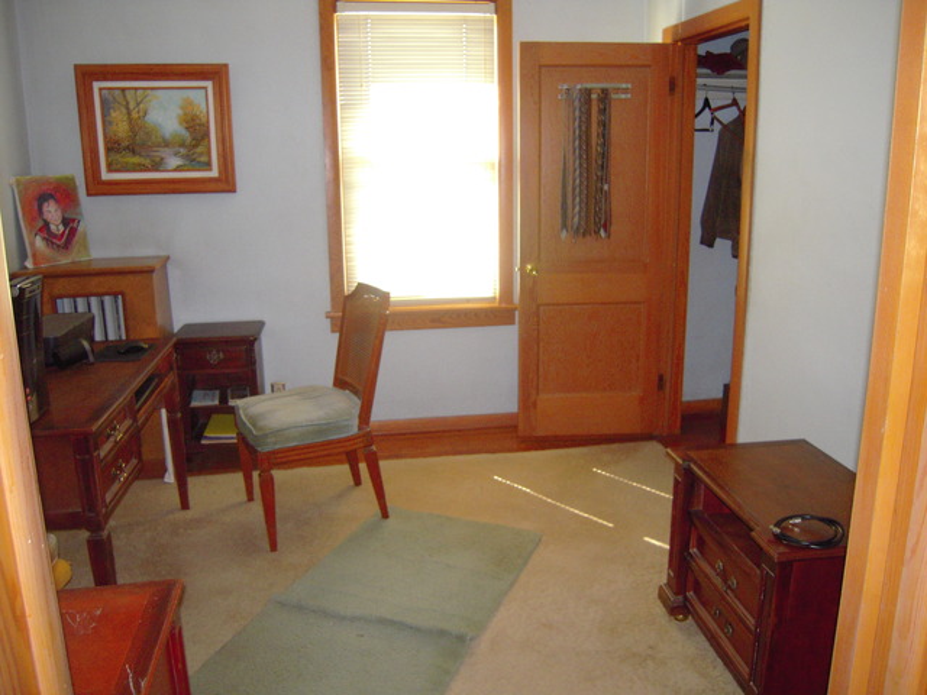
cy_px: 348
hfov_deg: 63.4
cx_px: 464
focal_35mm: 28
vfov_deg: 49.7
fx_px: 750
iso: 400
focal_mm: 5
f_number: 2.7
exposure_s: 1/25
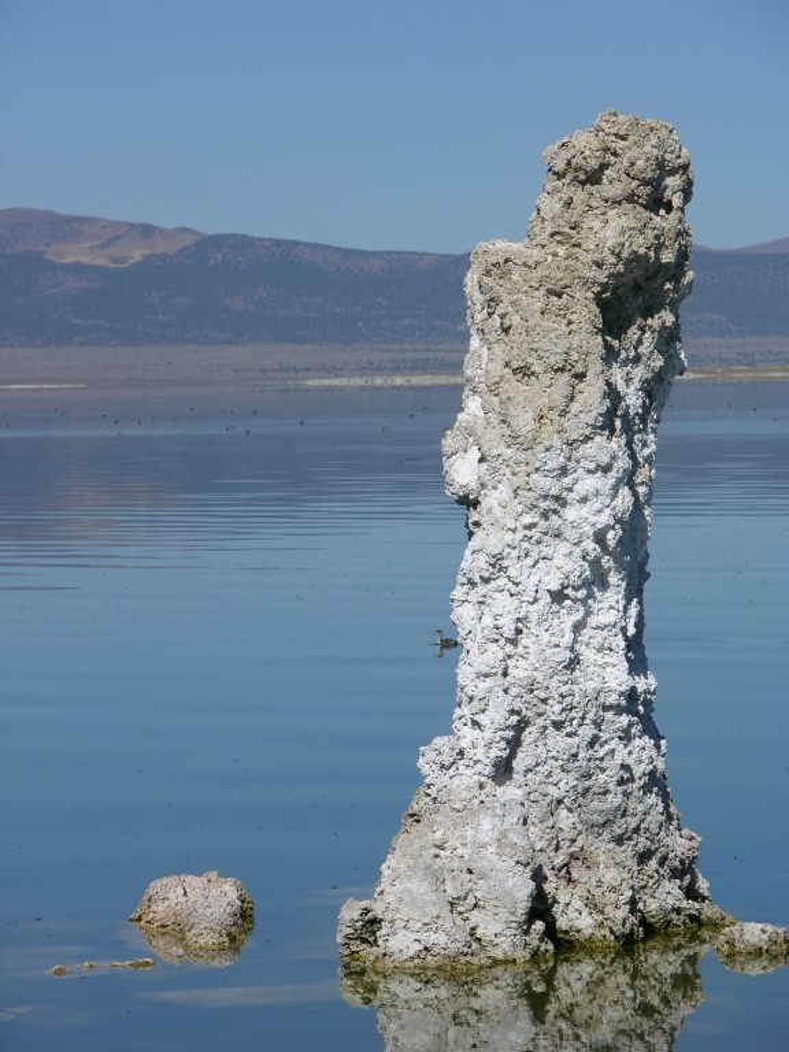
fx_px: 5774
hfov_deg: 7.8
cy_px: 526
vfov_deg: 10.4
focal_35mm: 190
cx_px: 394
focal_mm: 48.5
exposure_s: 1/506
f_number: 6.4
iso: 50
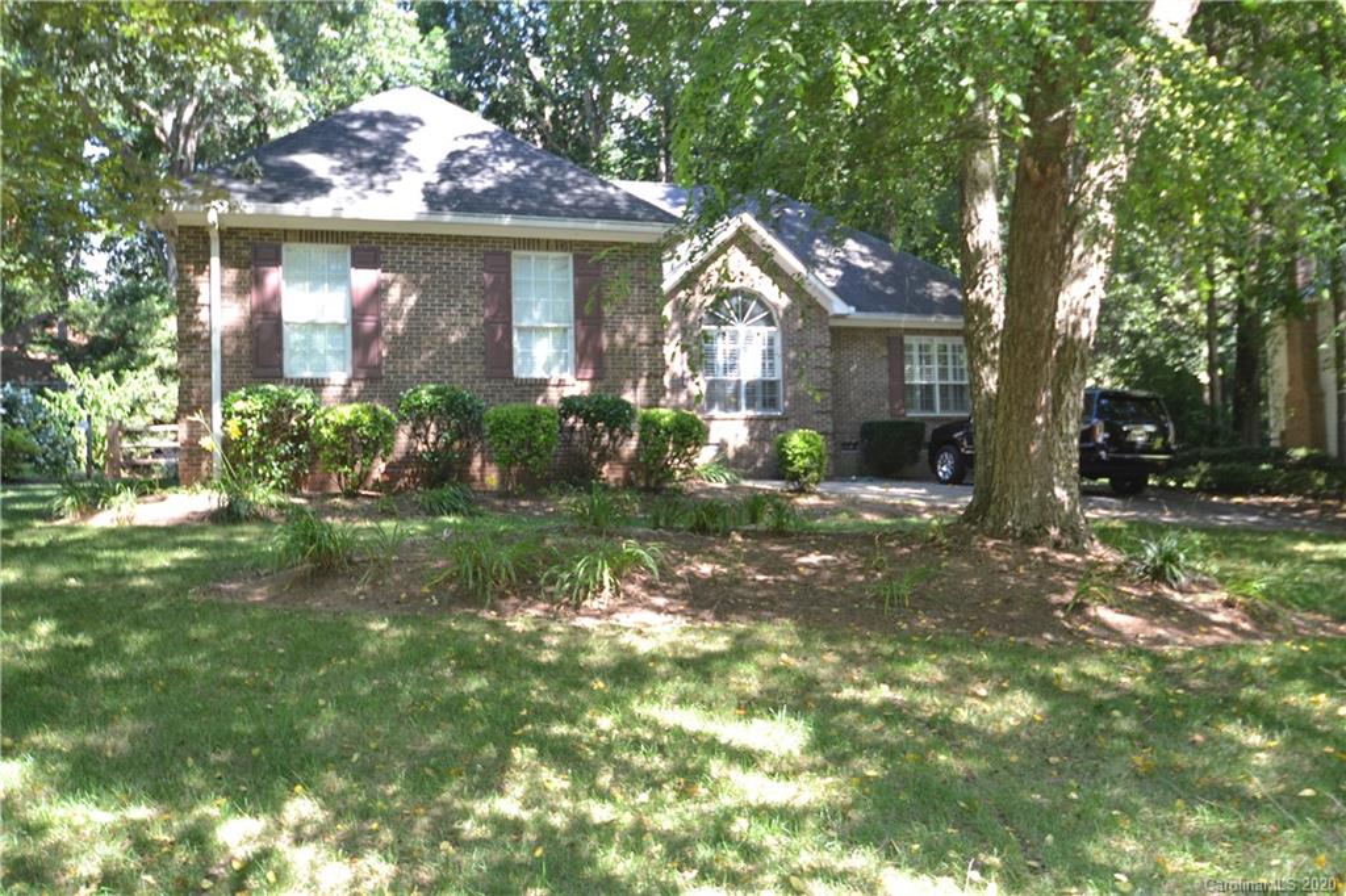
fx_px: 1121
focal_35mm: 30
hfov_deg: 61.9
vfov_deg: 43.6
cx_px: 673
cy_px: 448
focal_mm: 20
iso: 400
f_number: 5
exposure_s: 1/100
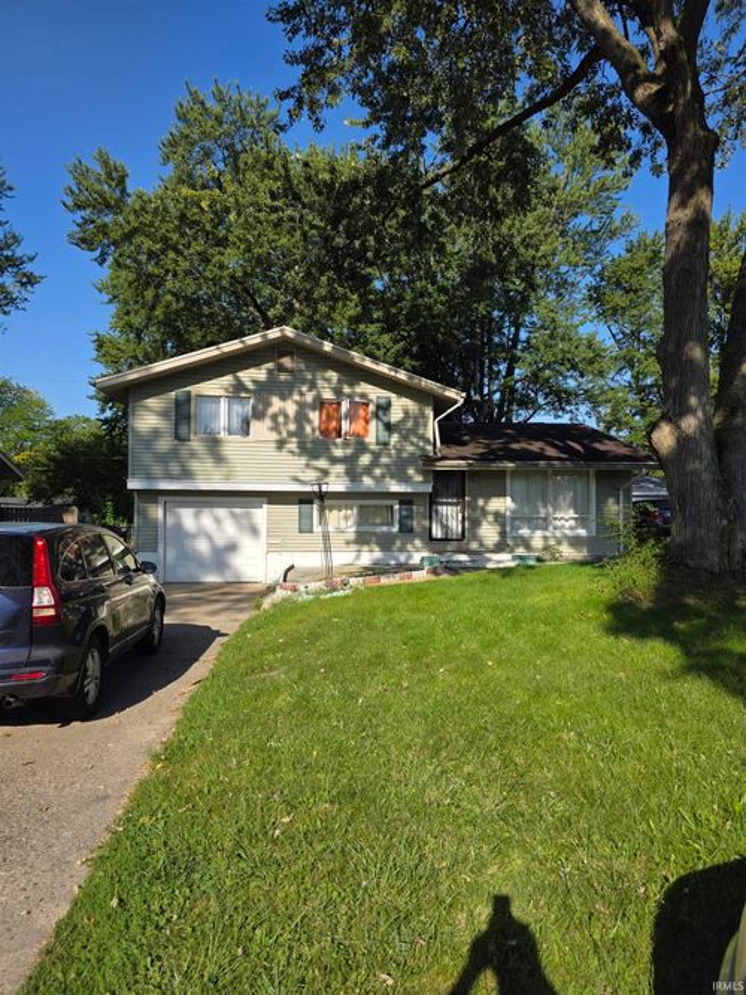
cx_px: 373
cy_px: 498
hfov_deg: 58.9
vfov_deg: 73.9
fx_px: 661
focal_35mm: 23
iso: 80
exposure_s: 1/4539
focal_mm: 6.3
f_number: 1.7
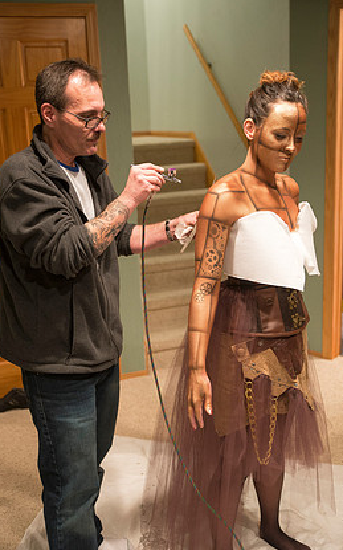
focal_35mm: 42
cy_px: 265
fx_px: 629
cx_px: 159
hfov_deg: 30.5
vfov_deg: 47.2
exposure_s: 1/30
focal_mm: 38
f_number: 2.8
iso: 1100
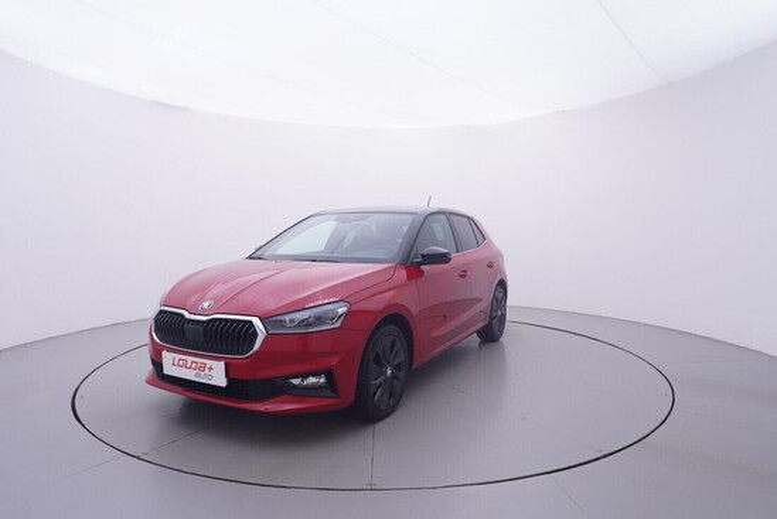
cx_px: 388
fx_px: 486
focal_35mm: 22
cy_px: 260
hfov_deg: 77.3
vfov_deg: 56.2
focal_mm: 15
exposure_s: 1/80
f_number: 5
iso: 200
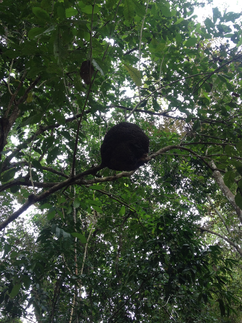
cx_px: 121
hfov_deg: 40.7
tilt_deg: +50.0
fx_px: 326
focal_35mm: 35
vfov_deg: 52.6
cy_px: 162
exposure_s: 1/120
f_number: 2.4
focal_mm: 4.28
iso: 64
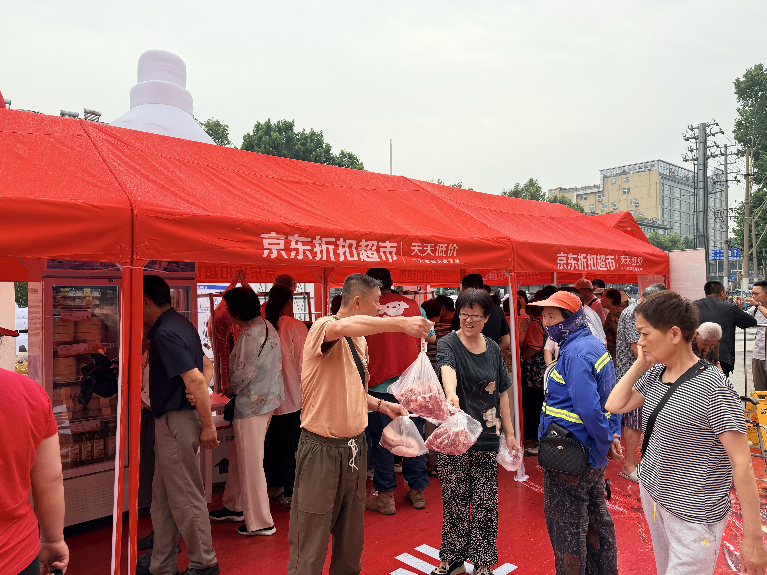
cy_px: 288
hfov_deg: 71.6
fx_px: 532
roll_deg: +1.1
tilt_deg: +0.1
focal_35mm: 24
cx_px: 384
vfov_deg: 56.8
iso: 100
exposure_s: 1/943
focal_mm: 6.76
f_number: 1.78
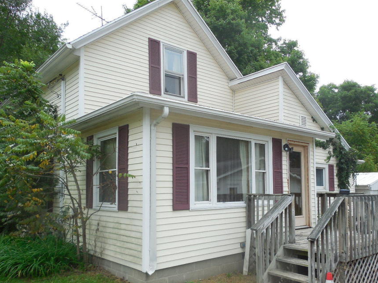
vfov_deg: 46.6
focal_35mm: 30
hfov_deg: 59.5
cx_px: 225
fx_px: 328
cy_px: 165
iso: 125
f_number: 3.3
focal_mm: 4.5
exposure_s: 1/250
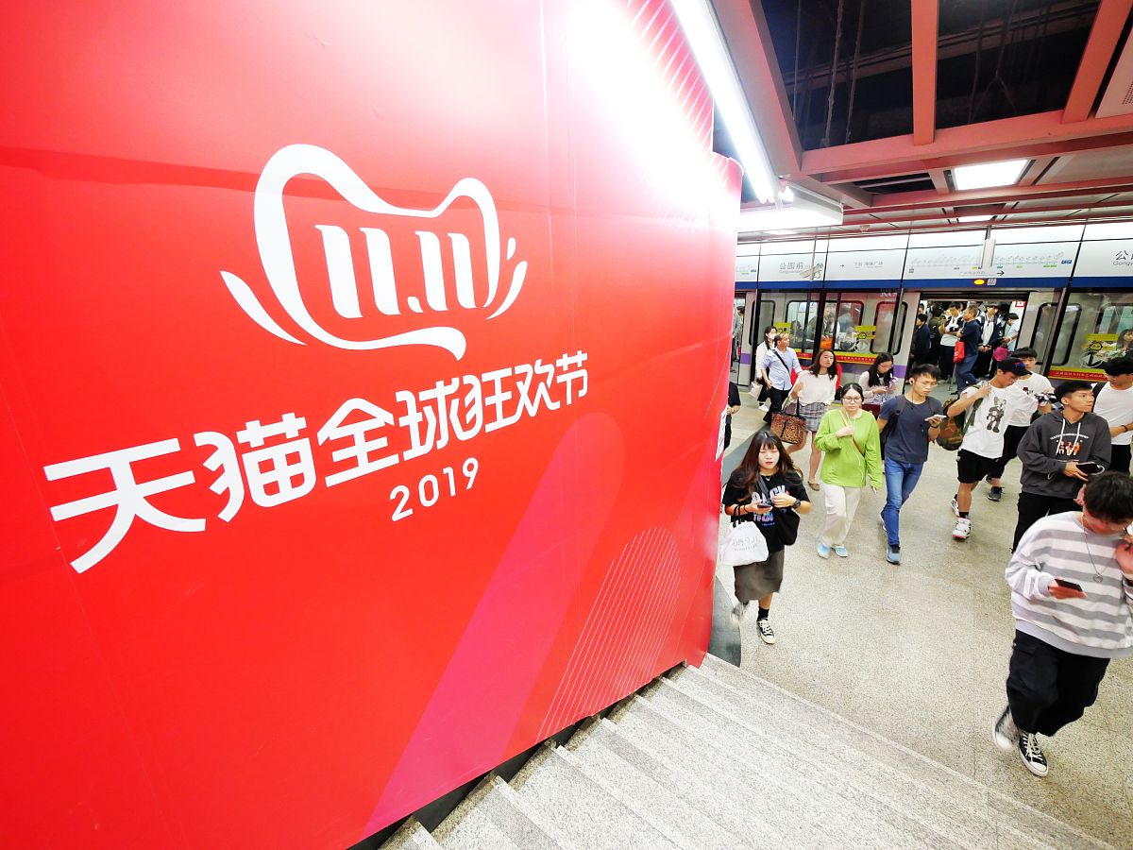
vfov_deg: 85.7
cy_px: 425
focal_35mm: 14
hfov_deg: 102.1
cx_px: 566
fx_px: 458
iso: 2000
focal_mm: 7
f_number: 4
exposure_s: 1/60
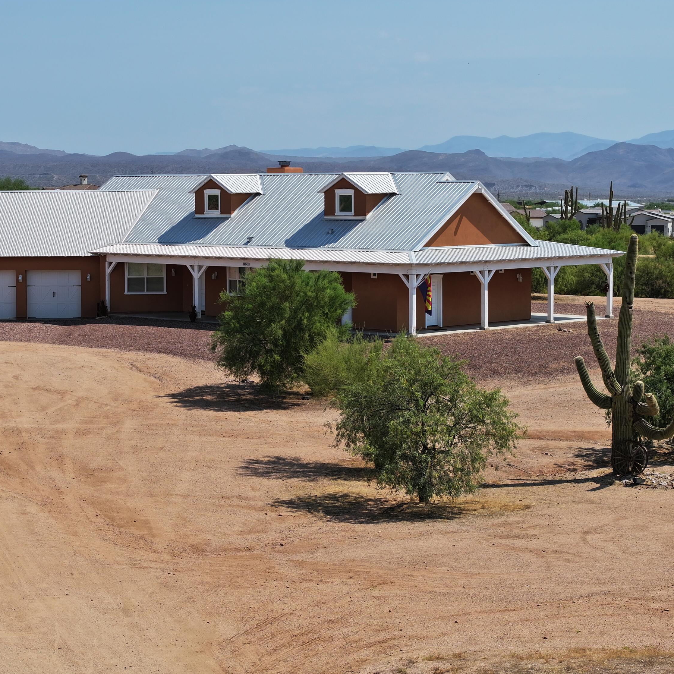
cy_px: 336
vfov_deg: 20.9
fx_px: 1828
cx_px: 268
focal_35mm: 83
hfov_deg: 20.9
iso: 100
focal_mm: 19.35
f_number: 2.8
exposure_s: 1/1600
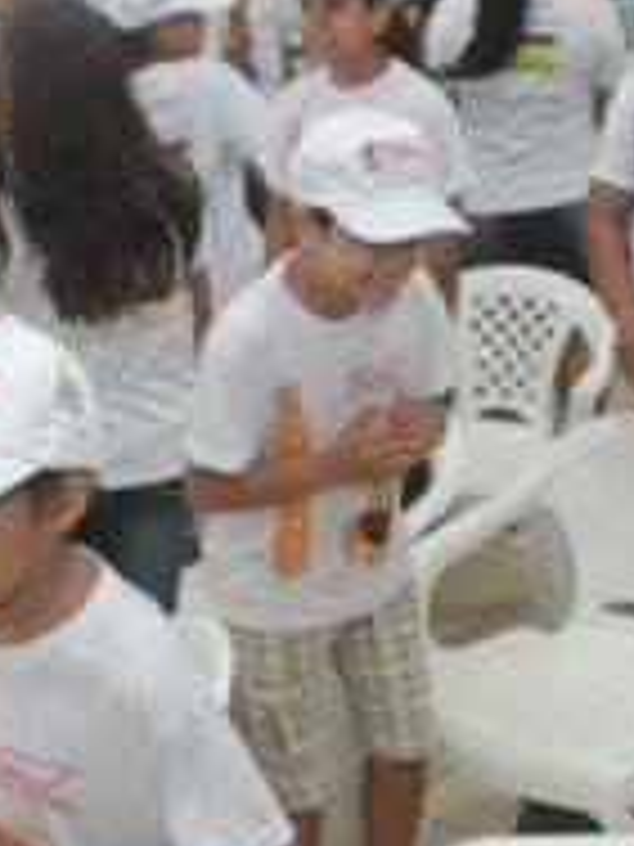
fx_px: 1685
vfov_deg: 28.2
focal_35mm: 69
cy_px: 414
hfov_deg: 21.3
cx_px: 234
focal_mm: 20
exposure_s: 1/125
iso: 1600
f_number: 3.5
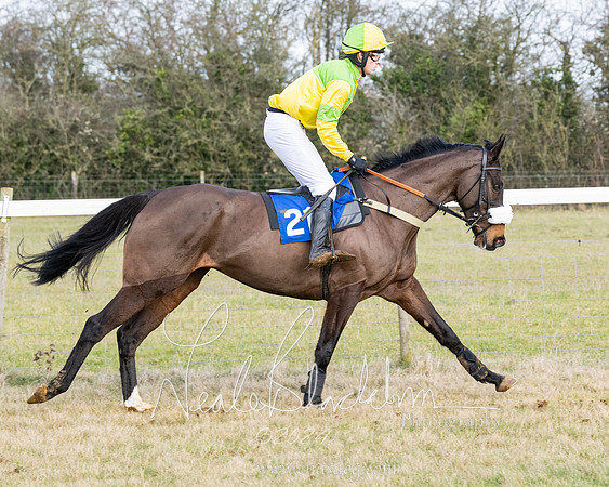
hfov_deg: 9.0
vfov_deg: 7.2
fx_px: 3878
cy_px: 275
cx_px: 413
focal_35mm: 215
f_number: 5
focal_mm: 105
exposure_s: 1/800
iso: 400
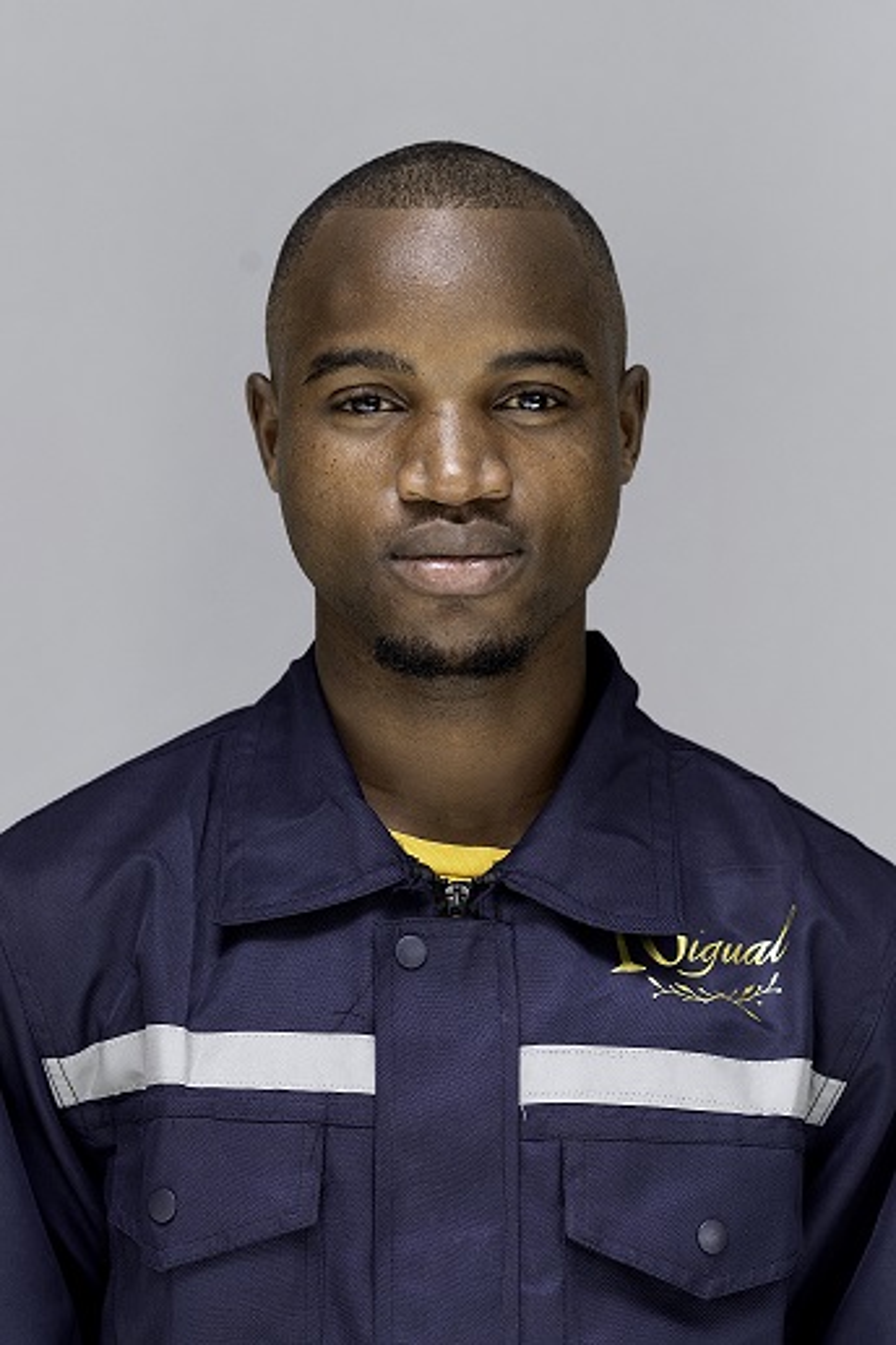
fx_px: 3173
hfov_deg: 16.1
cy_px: 672
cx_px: 448
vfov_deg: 23.9
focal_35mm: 85
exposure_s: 1/250
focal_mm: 85
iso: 320
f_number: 3.5
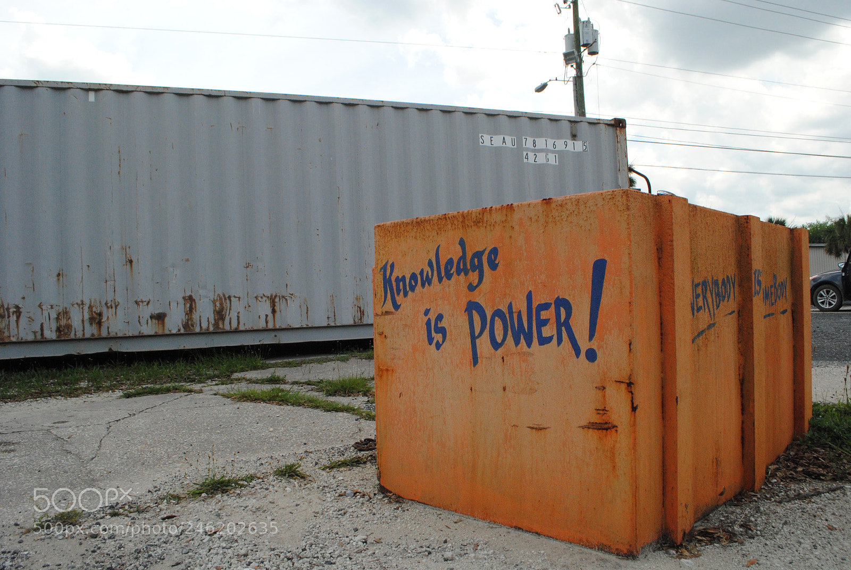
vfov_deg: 48.0
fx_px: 639
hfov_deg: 67.3
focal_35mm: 27
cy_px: 285
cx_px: 426
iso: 800
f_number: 13
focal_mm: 18
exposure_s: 1/640
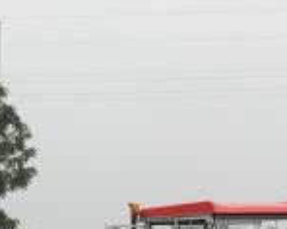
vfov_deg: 7.9
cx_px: 89
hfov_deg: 10.2
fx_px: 1612
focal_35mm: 190
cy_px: 396
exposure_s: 1/250
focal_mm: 6.4
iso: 280
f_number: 4
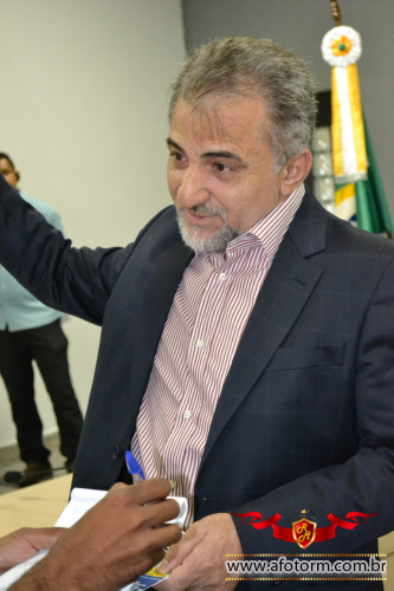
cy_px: 296
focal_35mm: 68
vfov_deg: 29.9
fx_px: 1109
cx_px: 197
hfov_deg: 20.1
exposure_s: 1/60
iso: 3200
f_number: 5.3
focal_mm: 45
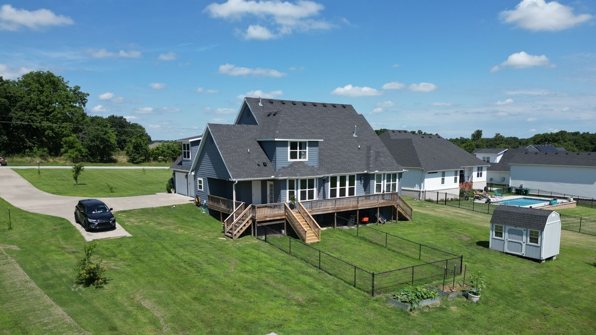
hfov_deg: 69.9
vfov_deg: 42.6
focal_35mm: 27
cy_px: 204
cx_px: 299
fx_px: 427
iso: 110
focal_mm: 6.72
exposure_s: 1/3000
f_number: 1.7
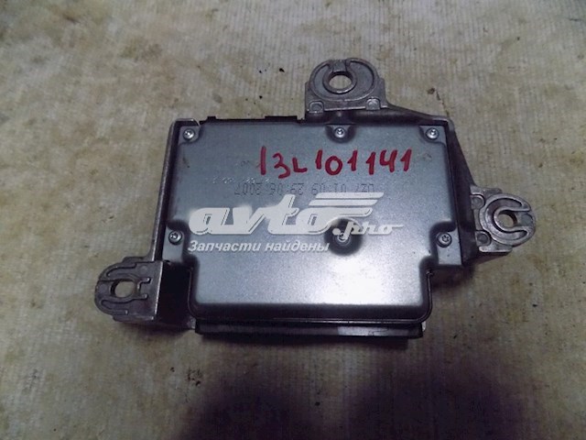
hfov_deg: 73.9
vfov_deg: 58.9
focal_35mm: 23
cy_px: 220
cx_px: 293
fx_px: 389
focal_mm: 4
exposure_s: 1/125
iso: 800
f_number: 3.1
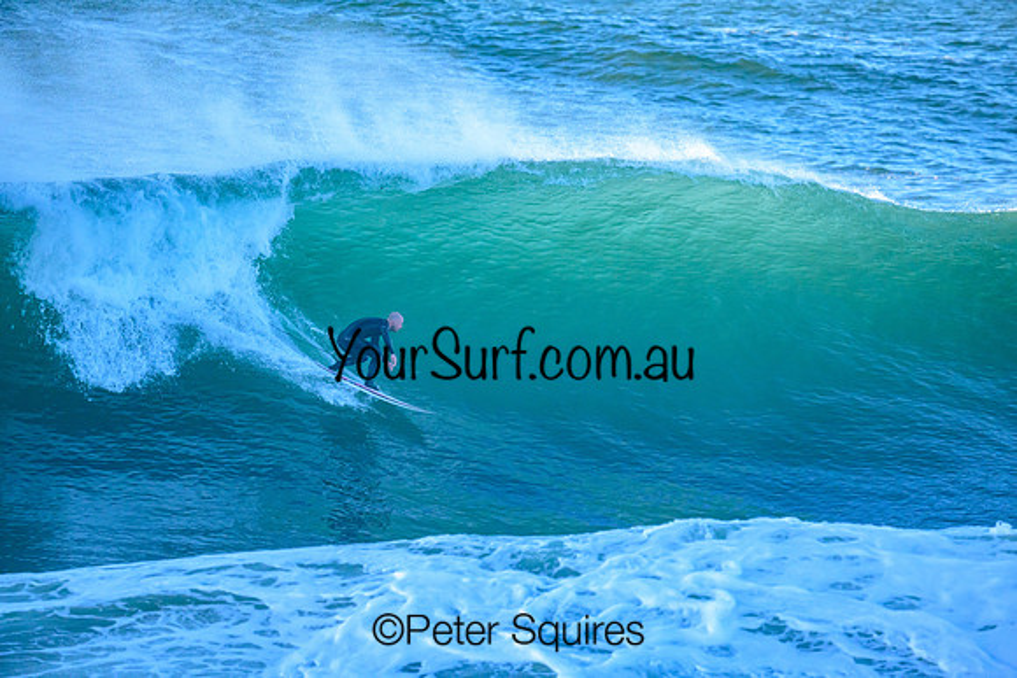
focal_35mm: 800
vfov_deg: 1.7
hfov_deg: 2.6
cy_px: 339
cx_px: 508
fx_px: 22604
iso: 2500
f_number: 8
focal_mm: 800
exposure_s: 1/2000
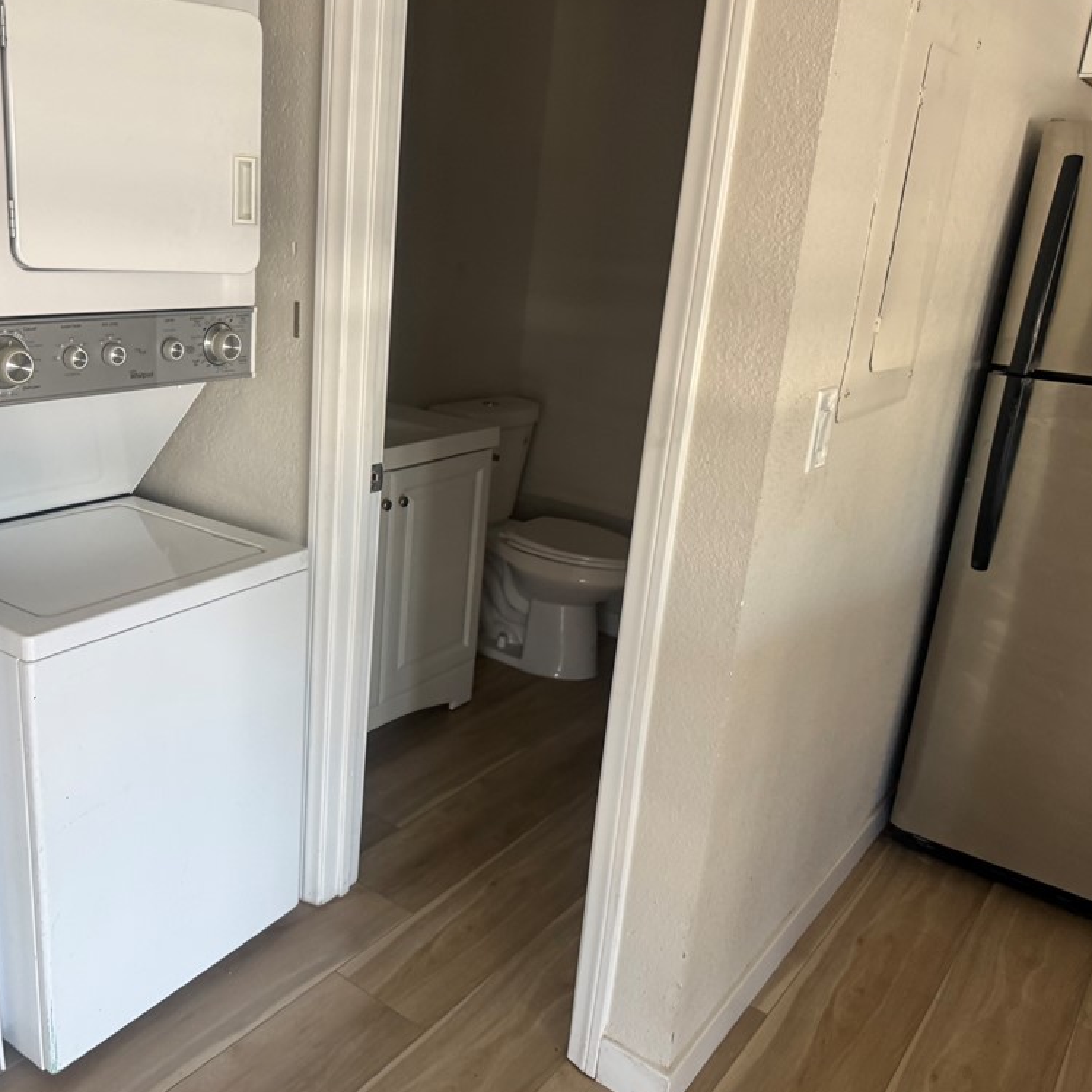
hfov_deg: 55.0
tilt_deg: -18.0
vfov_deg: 55.6
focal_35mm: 29
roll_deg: -0.3
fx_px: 1035
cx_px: 414
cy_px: 542
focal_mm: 6.76
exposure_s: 1/64
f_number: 1.78
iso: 200
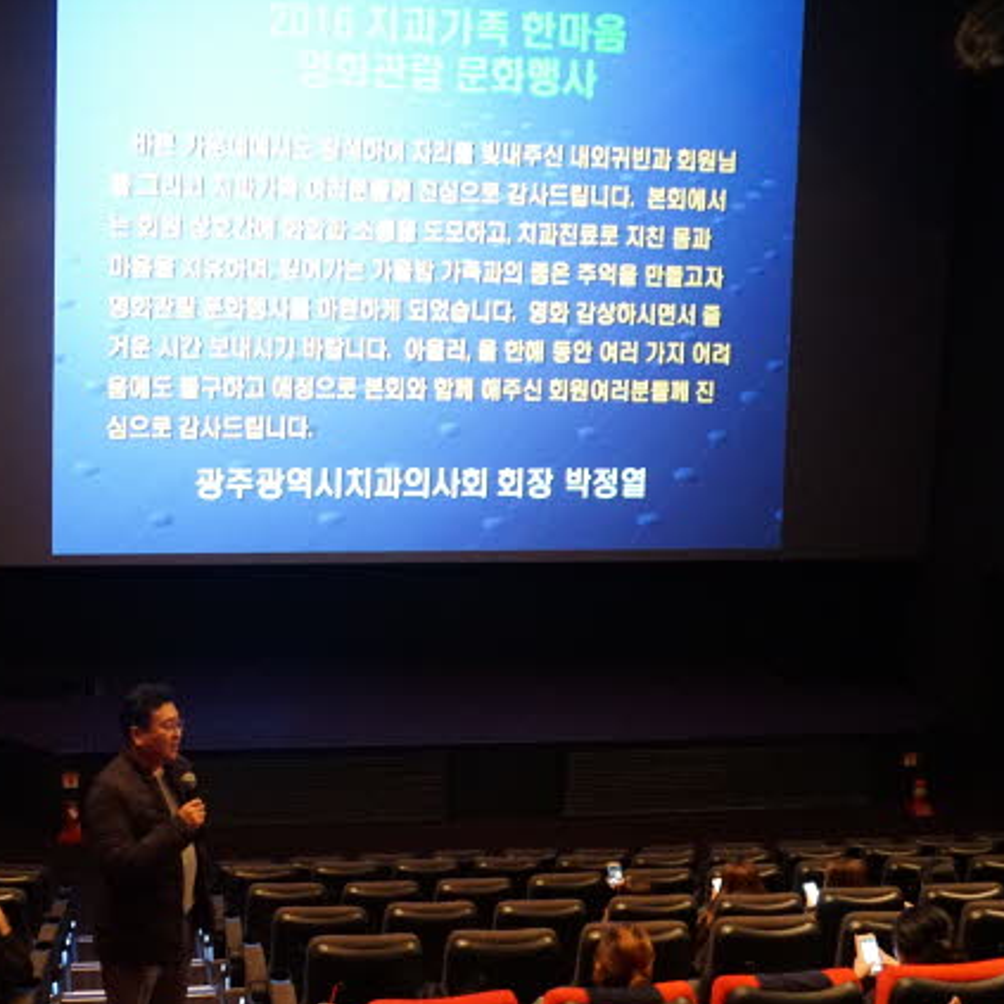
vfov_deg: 40.8
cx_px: 254
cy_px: 589
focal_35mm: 41
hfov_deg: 39.8
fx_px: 1345
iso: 3200
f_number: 3.5
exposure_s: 1/5
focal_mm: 16
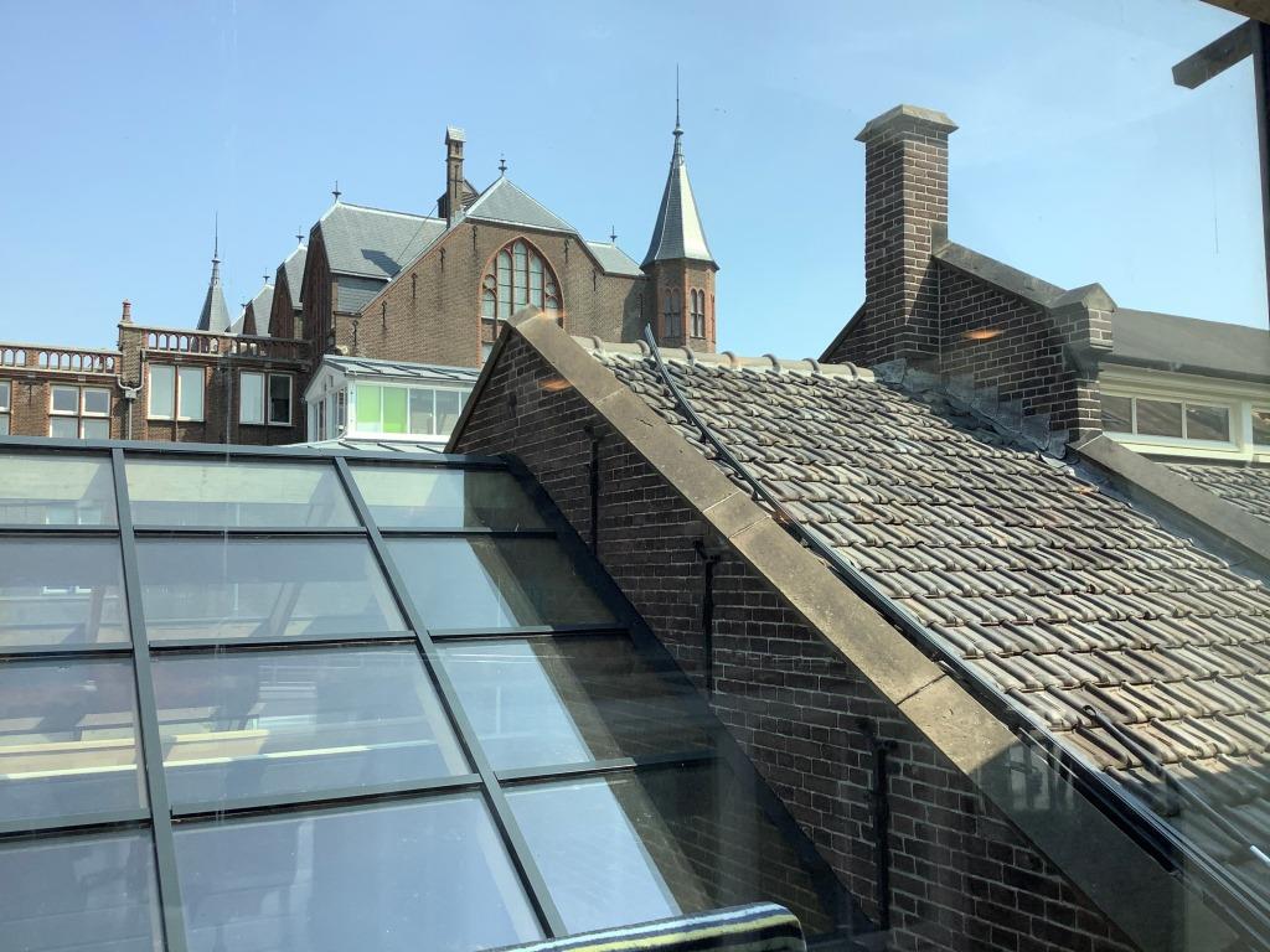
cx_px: 635
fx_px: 1137
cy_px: 476
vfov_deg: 45.4
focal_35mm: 31
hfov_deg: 58.4
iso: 25
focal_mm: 3.3
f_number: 2.4
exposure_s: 1/769
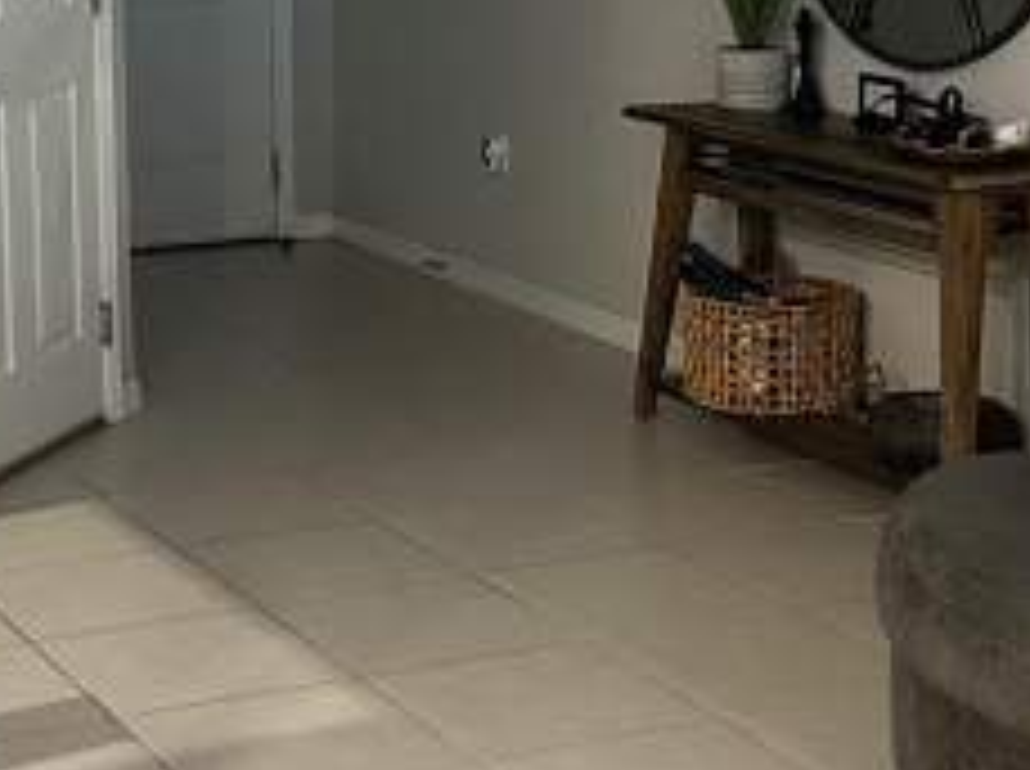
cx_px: 369
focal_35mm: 91
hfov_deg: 21.5
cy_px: 117
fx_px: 2703
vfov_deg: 16.0
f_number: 1.5
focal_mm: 5.7
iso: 500
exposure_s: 1/40
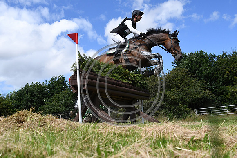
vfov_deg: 36.9
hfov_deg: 53.1
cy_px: 79
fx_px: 237
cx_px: 118
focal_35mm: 36
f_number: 8
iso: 1400
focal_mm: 24
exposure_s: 1/4000
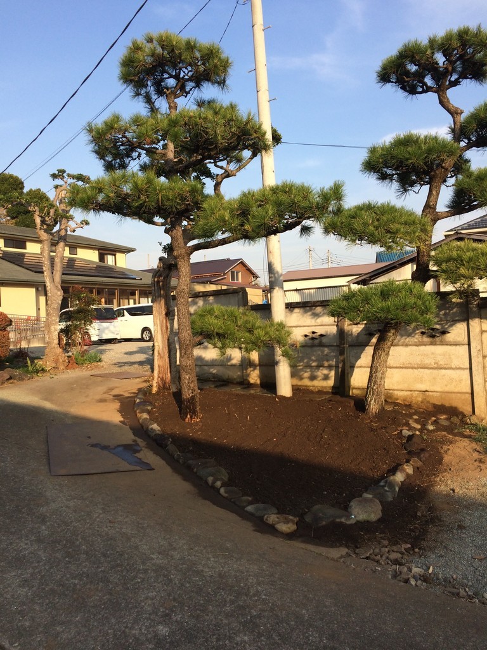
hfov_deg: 48.2
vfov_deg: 61.7
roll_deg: +5.0
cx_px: 244
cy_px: 325
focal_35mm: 29
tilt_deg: -0.8
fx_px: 544
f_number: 2.2
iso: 32
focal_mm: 4.15
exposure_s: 1/1140
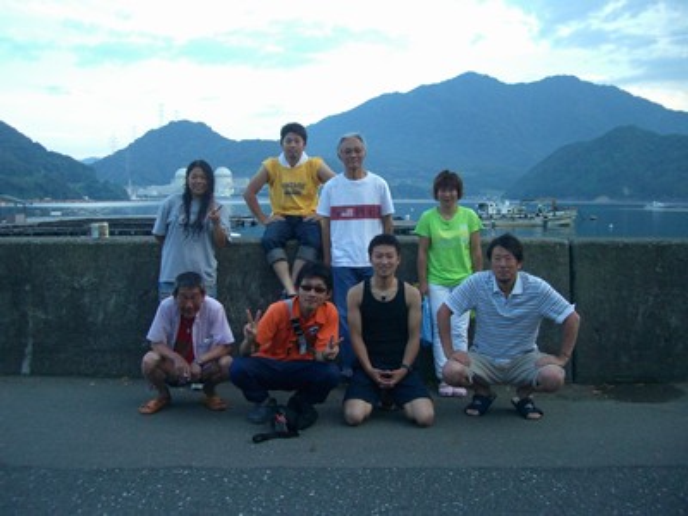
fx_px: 755
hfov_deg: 49.0
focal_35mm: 38
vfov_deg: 37.7
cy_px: 258
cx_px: 344
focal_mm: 7.9
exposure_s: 1/125
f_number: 2.8
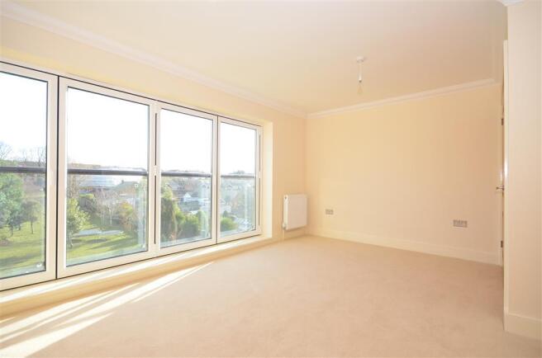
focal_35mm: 18
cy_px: 179
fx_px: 270
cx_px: 271
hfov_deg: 90.1
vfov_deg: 67.1
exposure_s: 1/200
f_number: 8
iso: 640
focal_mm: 12
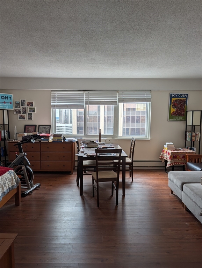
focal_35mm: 24
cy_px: 134
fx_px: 186
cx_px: 101
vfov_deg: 71.5
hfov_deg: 56.9
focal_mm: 6.9
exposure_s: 1/773
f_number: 1.68
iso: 20
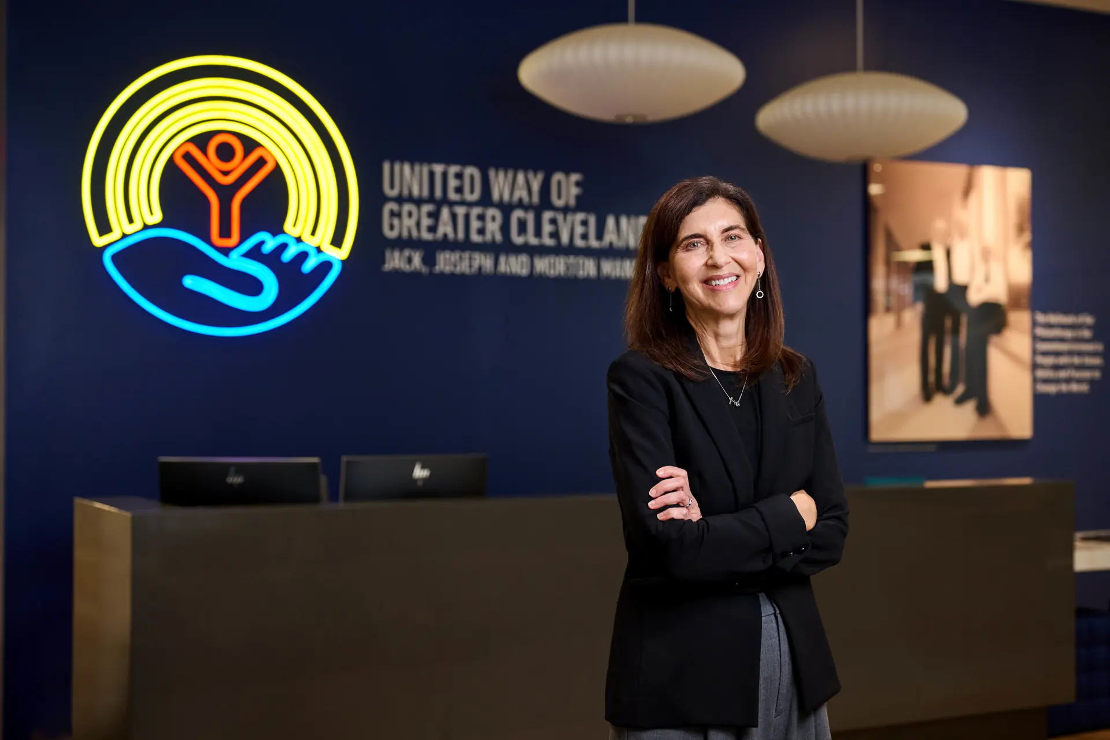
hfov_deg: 39.6
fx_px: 1542
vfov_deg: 27.0
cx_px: 555
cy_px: 370
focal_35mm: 50
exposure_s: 1/160
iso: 800
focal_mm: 50
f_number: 2.8
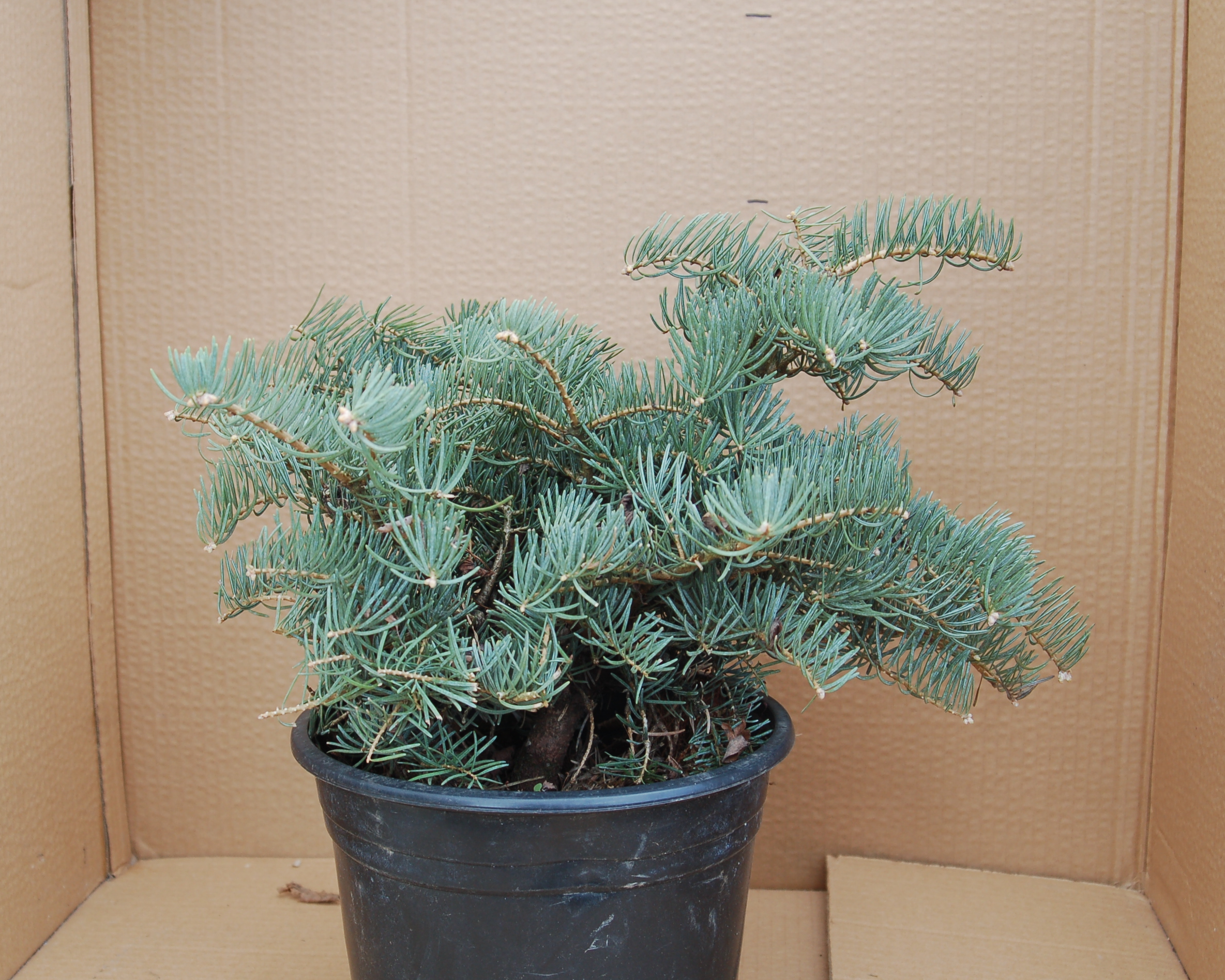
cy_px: 499
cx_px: 578
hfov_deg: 37.3
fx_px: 1813
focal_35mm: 50
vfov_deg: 30.2
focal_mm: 28
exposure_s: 1/125
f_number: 5.6
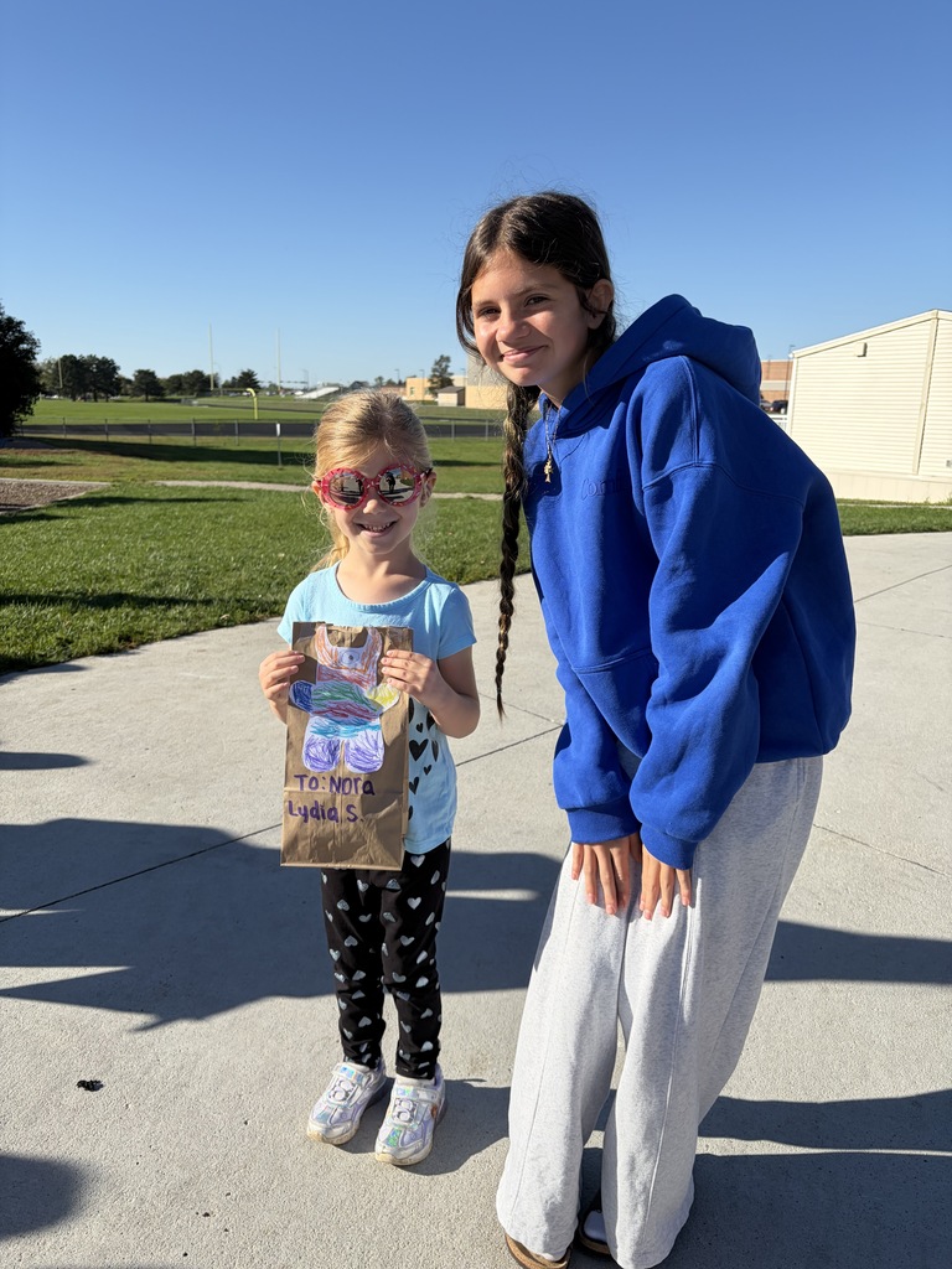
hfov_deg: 53.1
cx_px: 476
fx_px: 953
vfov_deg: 67.3
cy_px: 634
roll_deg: -0.7
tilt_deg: -13.8
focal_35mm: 26
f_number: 1.6
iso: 50
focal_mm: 5.96
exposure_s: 1/2865
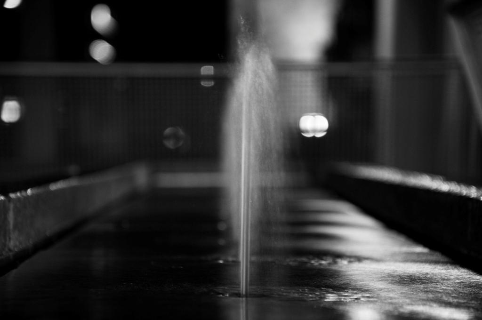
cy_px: 160
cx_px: 241
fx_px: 2106
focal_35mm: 158
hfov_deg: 13.1
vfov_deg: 8.7
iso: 200
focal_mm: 105
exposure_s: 2
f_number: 5.6
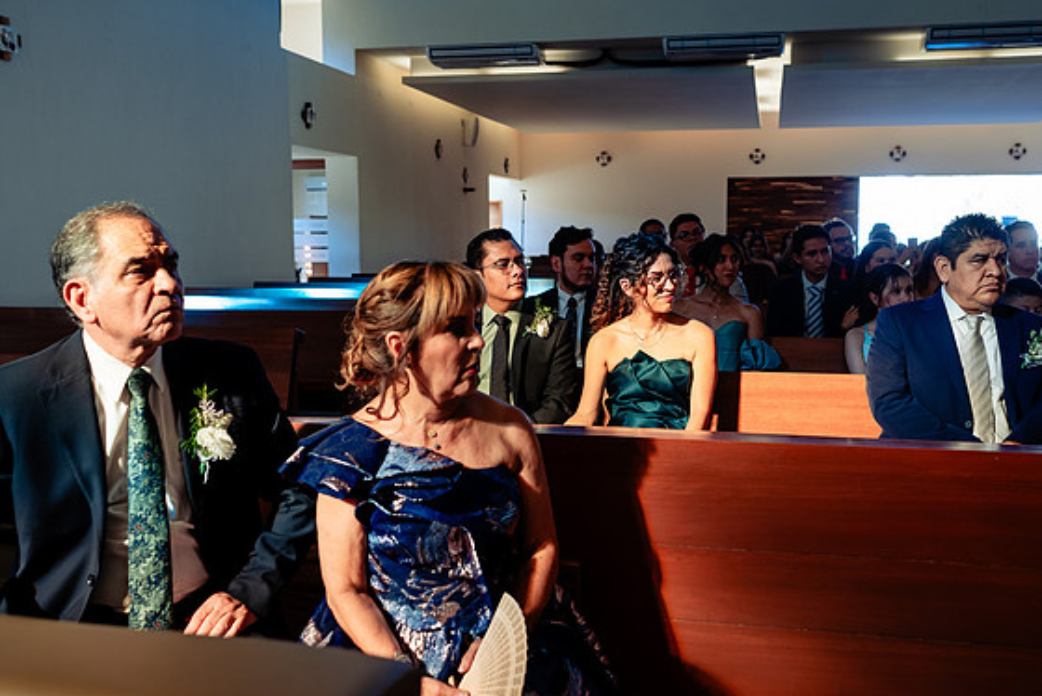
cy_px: 358
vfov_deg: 36.0
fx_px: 1071
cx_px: 534
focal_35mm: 37
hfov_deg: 51.9
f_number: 4.5
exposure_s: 1/125
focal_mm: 35
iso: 400
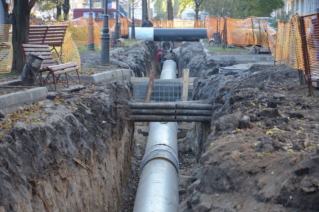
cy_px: 106
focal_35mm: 135
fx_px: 1194
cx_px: 160
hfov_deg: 15.2
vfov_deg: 10.1
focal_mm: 90
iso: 800
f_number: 6.3
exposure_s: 1/200
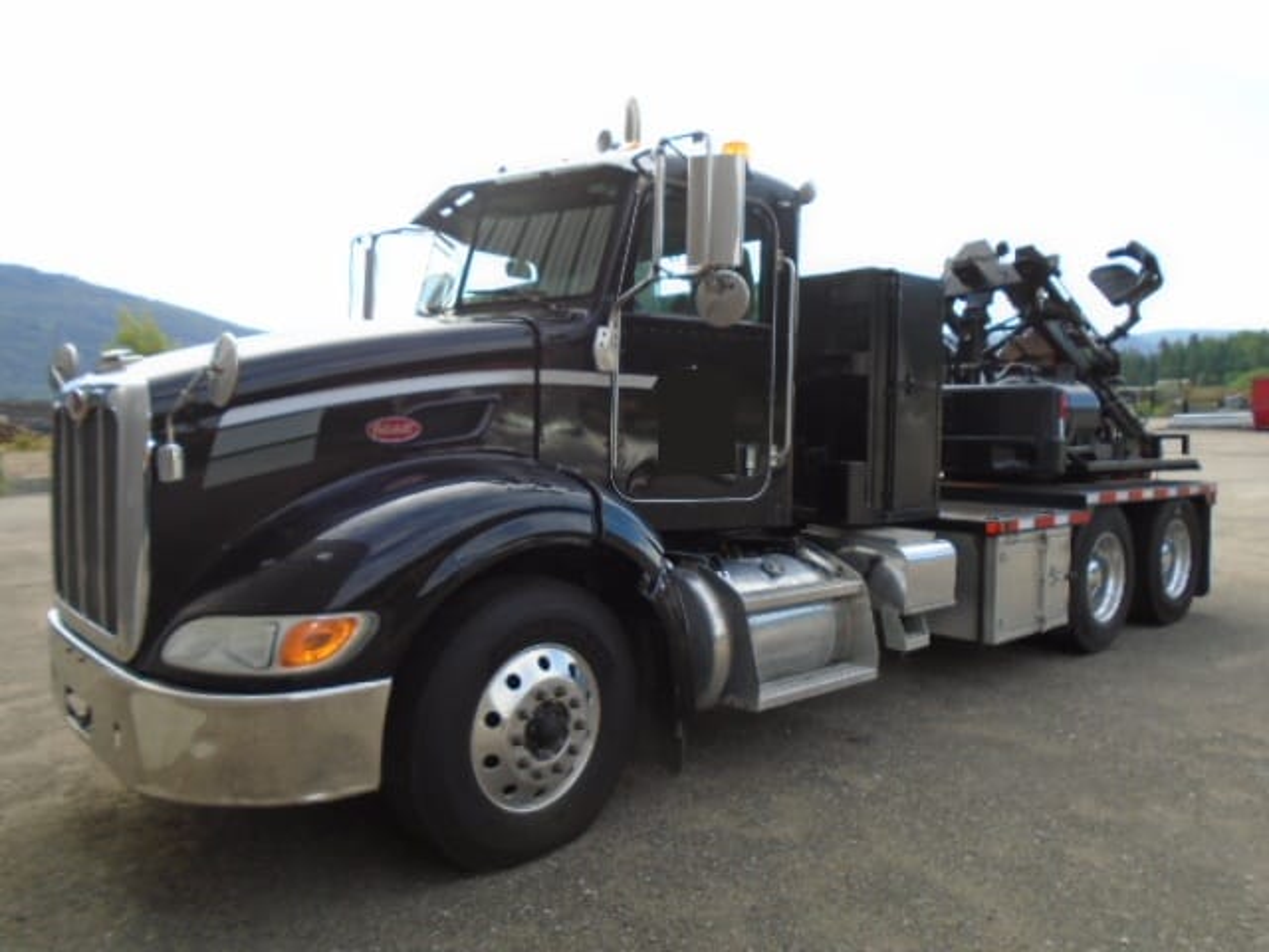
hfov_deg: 67.3
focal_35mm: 26
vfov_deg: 53.1
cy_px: 476
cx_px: 634
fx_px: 953
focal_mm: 4.6
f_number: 3.2
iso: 100
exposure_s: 1/320
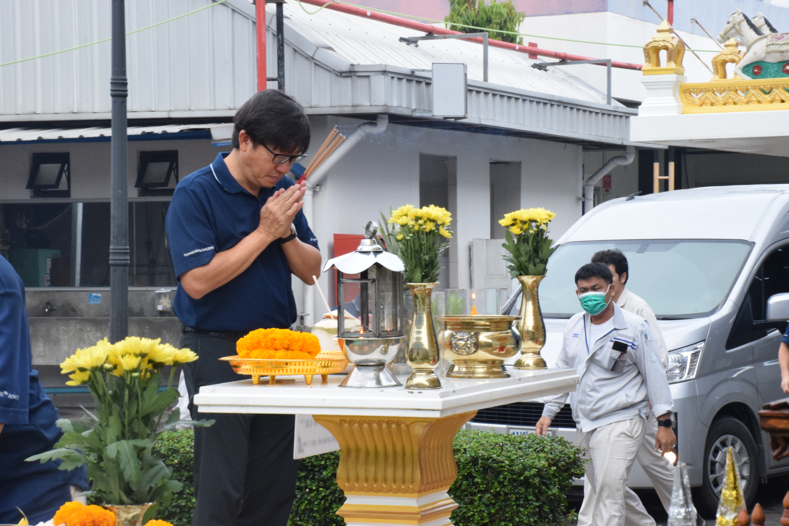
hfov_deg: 20.6
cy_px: 263
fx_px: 2170
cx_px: 394
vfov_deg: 13.8
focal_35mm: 99
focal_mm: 66
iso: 2800
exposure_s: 1/100
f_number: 25
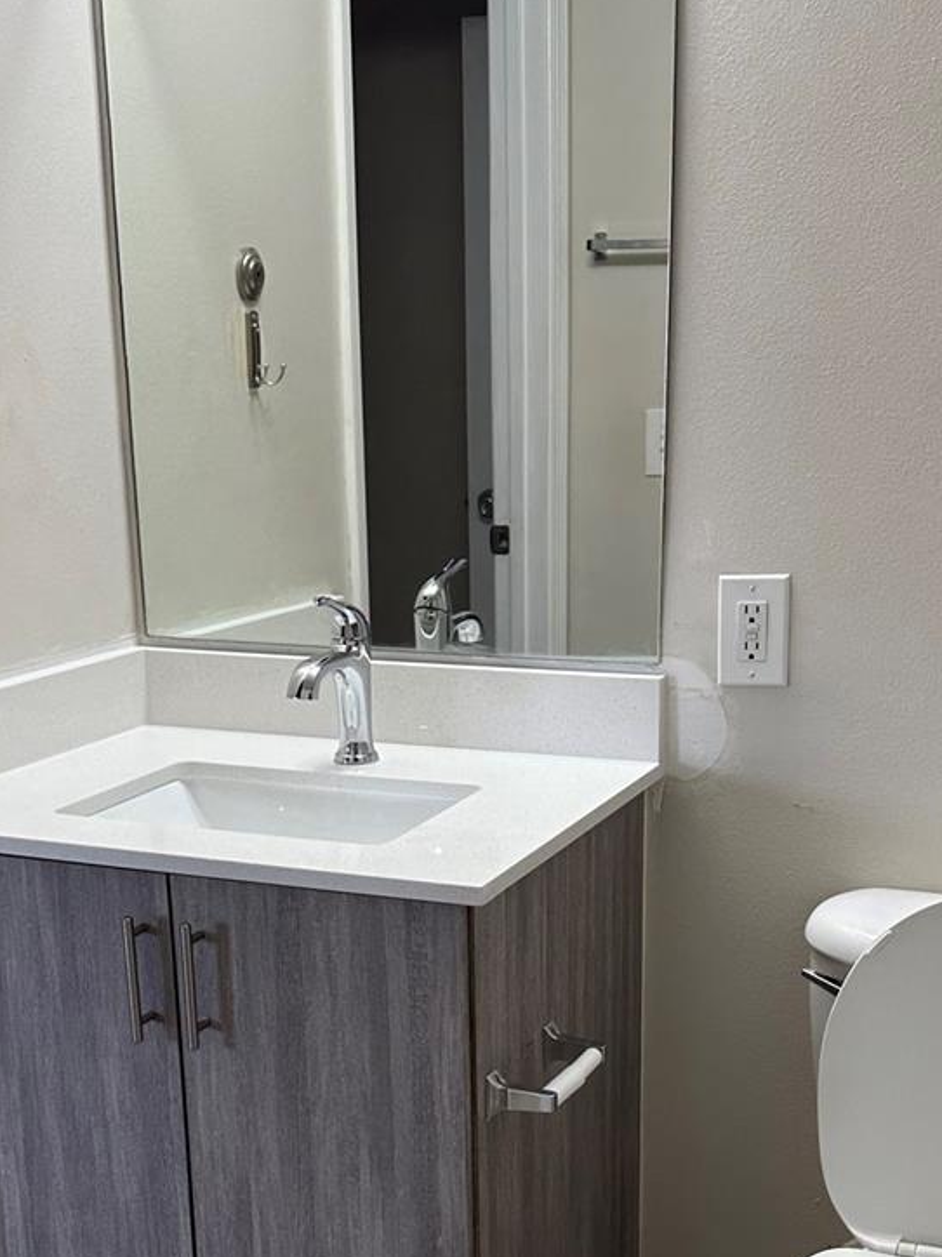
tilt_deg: -18.2
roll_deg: +1.3
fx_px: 1851
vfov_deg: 36.5
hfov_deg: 28.5
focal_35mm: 51
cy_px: 961
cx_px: 428
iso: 100
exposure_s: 1/120
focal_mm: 6.86
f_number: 1.78
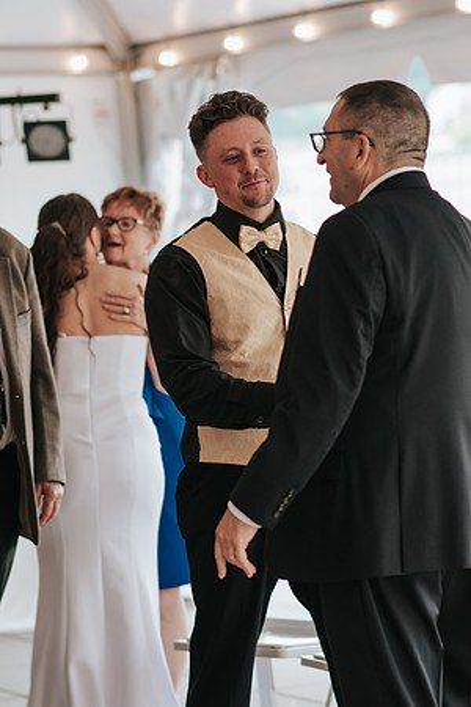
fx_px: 2502
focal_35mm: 128
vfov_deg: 16.1
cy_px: 354
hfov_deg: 10.8
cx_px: 236
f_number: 2.5
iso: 400
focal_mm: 85
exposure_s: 1/160
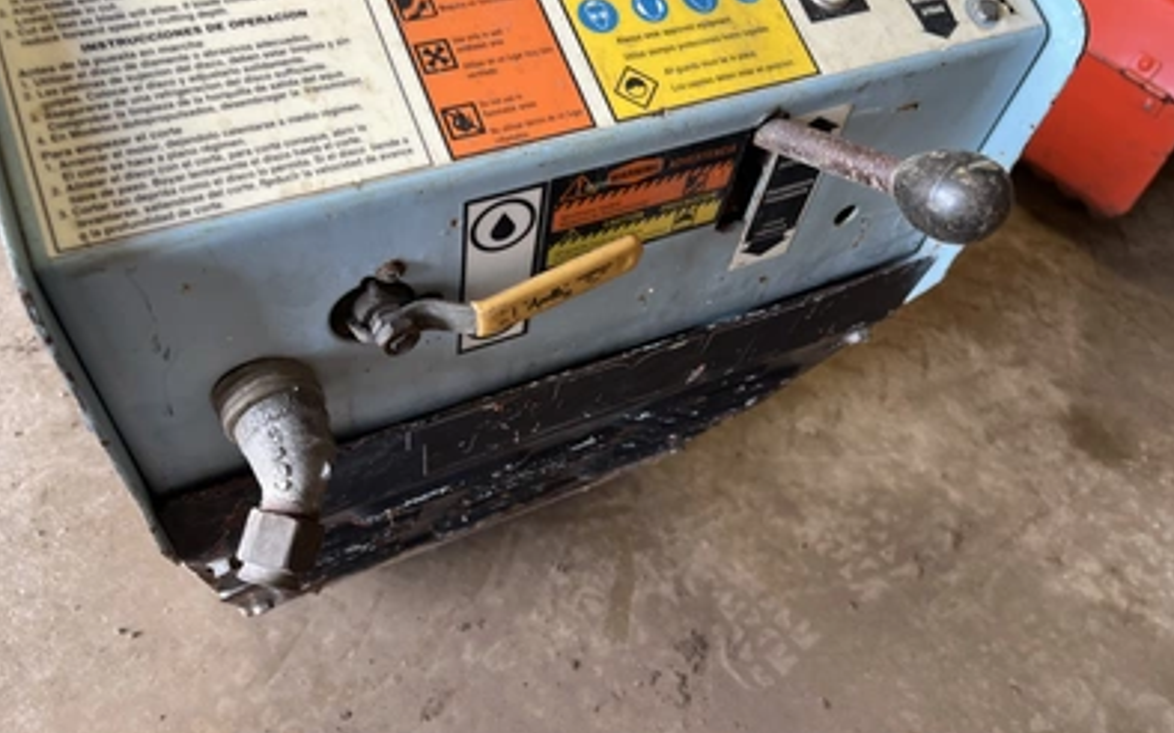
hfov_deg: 66.5
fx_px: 896
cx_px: 590
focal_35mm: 28
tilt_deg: -54.4
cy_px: 343
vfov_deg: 44.5
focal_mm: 5.1
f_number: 1.6
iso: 80
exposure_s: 1/60
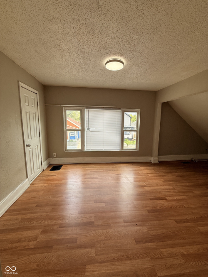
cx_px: 104
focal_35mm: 14
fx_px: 112
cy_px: 138
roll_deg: -0.7
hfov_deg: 85.7
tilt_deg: -7.2
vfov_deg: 102.1
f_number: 2.2
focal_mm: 2.22
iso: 50
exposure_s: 1/180
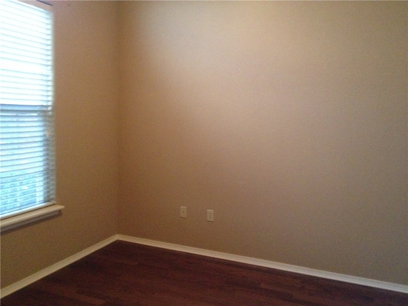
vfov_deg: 40.7
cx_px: 204
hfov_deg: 52.6
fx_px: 413
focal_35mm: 35
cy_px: 153
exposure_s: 1/17
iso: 800
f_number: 2.4
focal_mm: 4.28
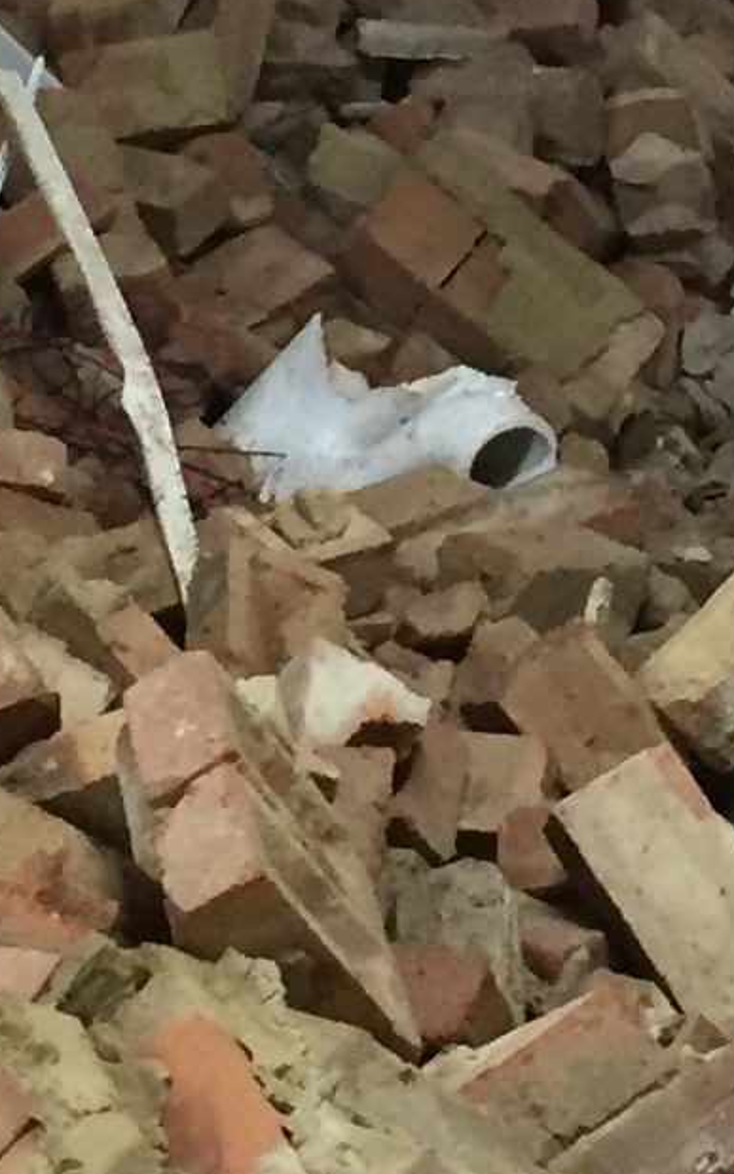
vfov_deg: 12.8
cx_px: 700
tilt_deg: -4.5
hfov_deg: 8.1
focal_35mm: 162
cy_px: -11
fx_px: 5184
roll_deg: -0.4
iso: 250
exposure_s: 1/33
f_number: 2.2
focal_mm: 4.15
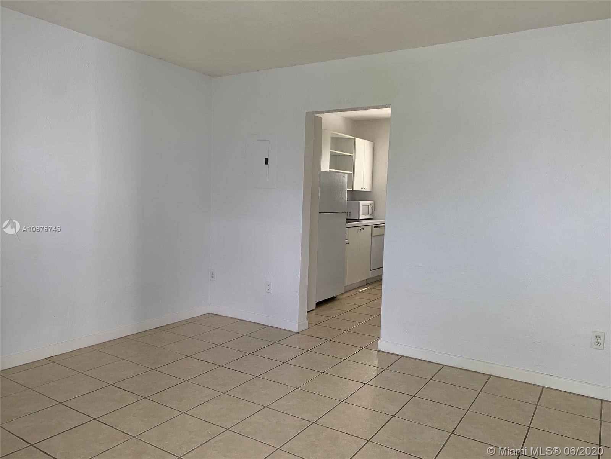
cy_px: 230
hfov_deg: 67.3
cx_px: 306
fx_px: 459
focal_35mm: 26
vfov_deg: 53.1
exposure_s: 1/121
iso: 50
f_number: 1.8
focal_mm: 4.25
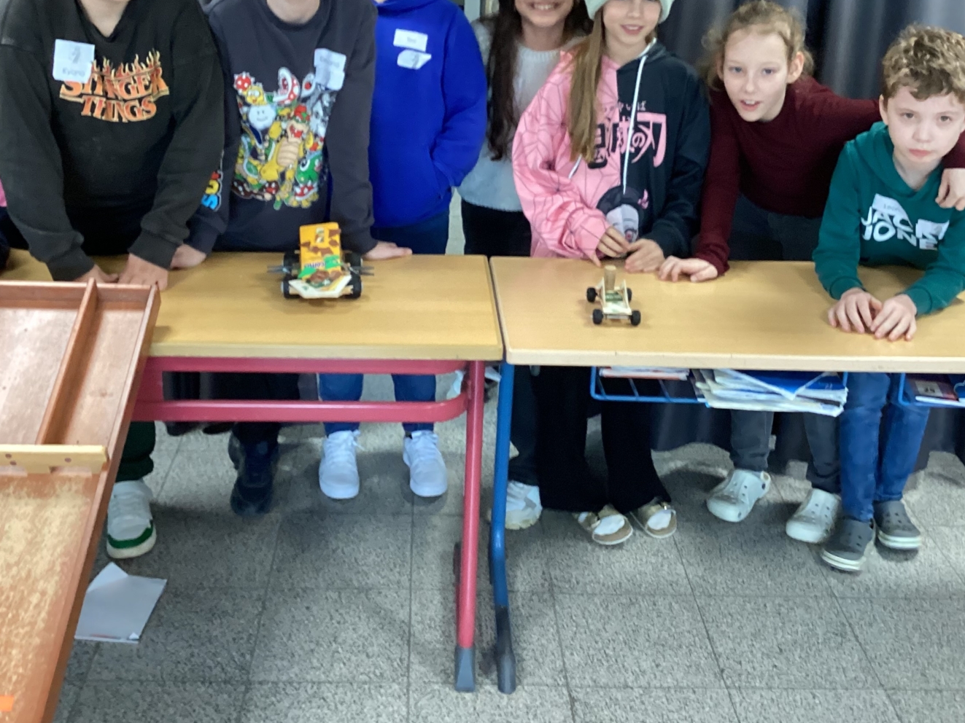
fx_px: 1254
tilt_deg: -14.6
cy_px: 238
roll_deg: -1.7
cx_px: 455
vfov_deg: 31.9
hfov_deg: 42.1
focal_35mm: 45
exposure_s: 1/40
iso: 320
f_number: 2.4
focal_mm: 3.3
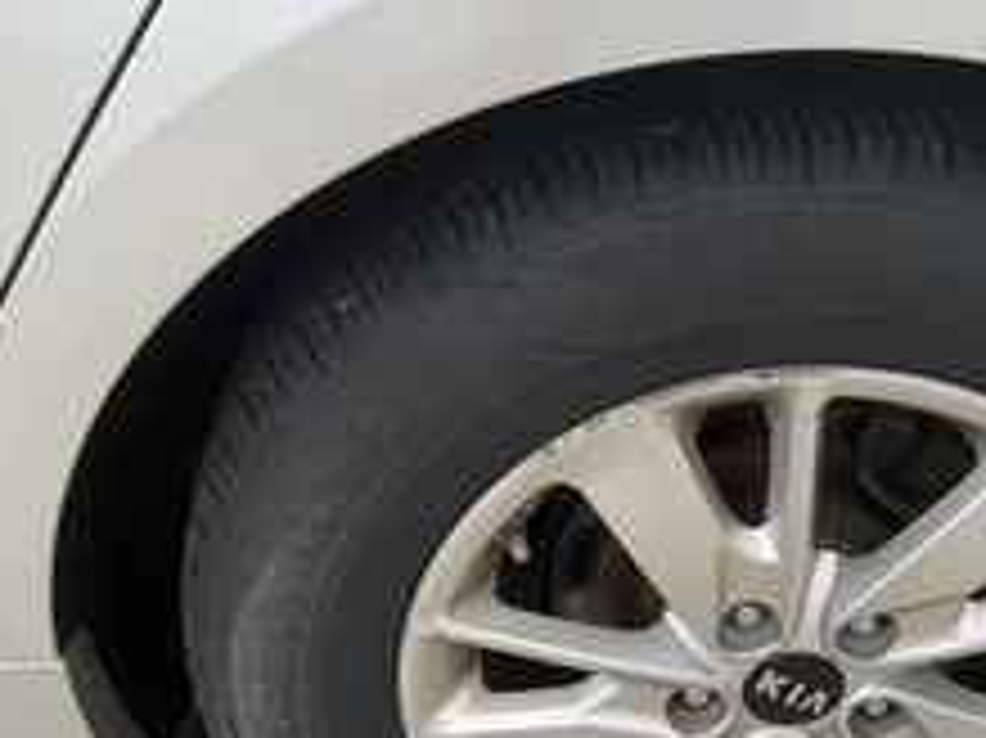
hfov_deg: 34.8
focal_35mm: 53
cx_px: 815
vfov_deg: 26.9
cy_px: 603
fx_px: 1509
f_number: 1.8
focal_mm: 3
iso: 25
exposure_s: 1/912
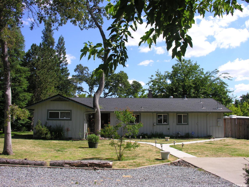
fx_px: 252
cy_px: 94
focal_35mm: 35
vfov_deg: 40.7
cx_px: 124
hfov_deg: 52.6
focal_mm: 8.9
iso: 50
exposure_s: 1/182
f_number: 6.3
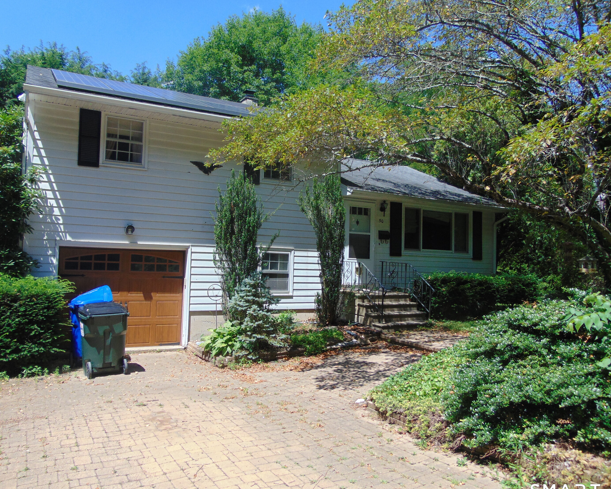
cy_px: 248
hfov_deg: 64.0
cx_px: 293
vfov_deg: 53.2
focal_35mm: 27
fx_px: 488
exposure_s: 1/320
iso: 80
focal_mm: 4.5
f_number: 7.7
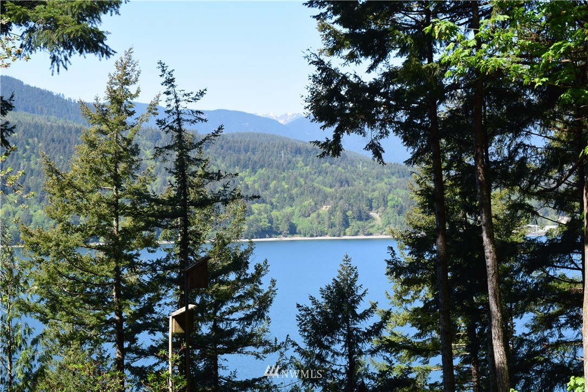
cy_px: 196
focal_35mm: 60
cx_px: 294
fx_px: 980
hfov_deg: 33.4
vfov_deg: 22.6
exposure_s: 1/320
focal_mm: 40
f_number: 10
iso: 400
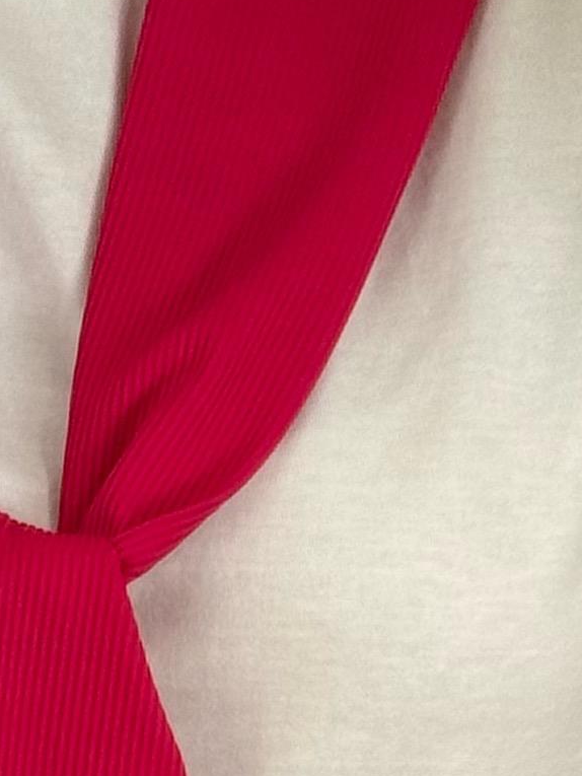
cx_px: 22
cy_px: 1122
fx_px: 5670
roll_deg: +0.8
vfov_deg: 7.7
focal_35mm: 253
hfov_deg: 5.9
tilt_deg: -32.4
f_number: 1.78
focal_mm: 6.76
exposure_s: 1/107
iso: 100
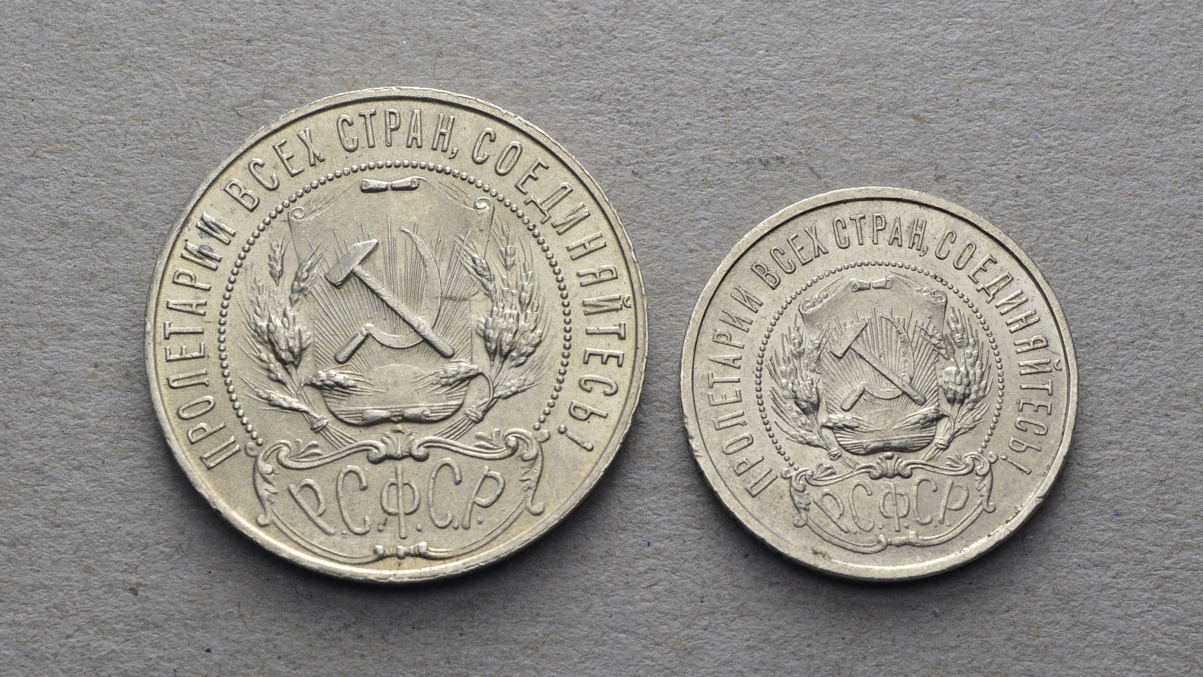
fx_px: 2760
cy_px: 326
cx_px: 603
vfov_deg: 14.0
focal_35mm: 87
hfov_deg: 24.6
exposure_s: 1/250
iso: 400
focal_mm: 55
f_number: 14
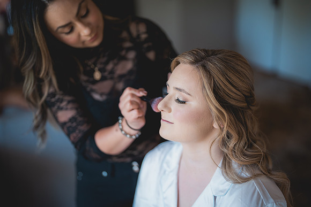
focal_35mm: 50
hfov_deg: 39.6
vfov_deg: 27.0
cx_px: 156
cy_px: 104
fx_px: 432
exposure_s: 1/320
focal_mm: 50
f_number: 1.2
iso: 200
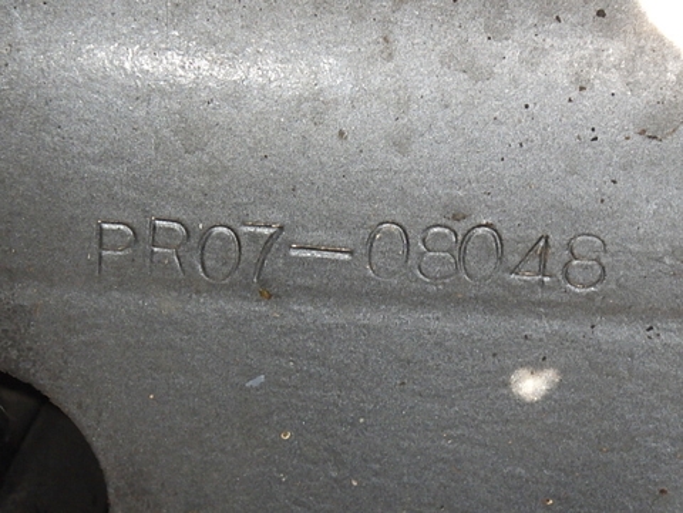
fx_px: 2762
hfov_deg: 14.1
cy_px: 256
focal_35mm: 140
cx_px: 342
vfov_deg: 10.6
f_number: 5.5
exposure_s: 1/125
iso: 640
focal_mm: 25
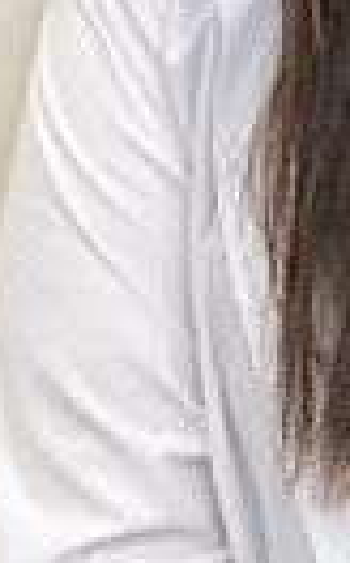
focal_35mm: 627
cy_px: -282
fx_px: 9611
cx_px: 546
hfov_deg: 2.1
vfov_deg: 3.3
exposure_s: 1/80
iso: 5000
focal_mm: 180
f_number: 4
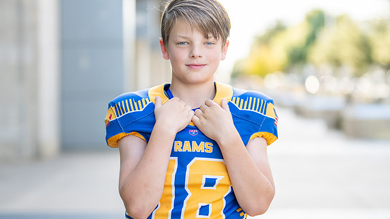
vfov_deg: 14.9
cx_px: 197
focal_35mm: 81
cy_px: 116
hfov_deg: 26.2
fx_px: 838
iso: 200
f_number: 1.2
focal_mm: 50
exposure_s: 1/2500
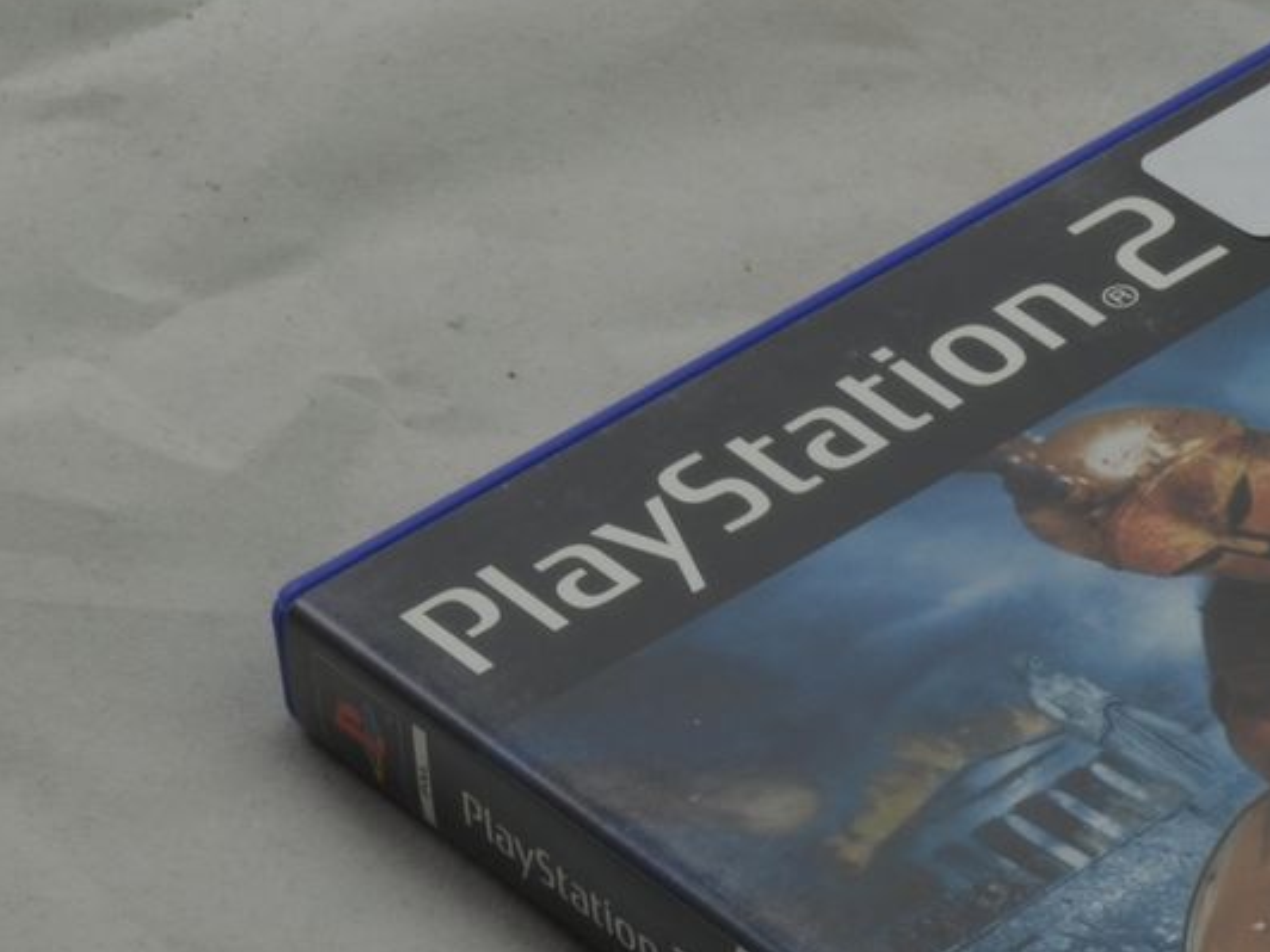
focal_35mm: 195
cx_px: 1609
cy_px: 705
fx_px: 7154
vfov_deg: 7.6
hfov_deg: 10.0
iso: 100
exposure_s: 1/3
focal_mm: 40
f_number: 20
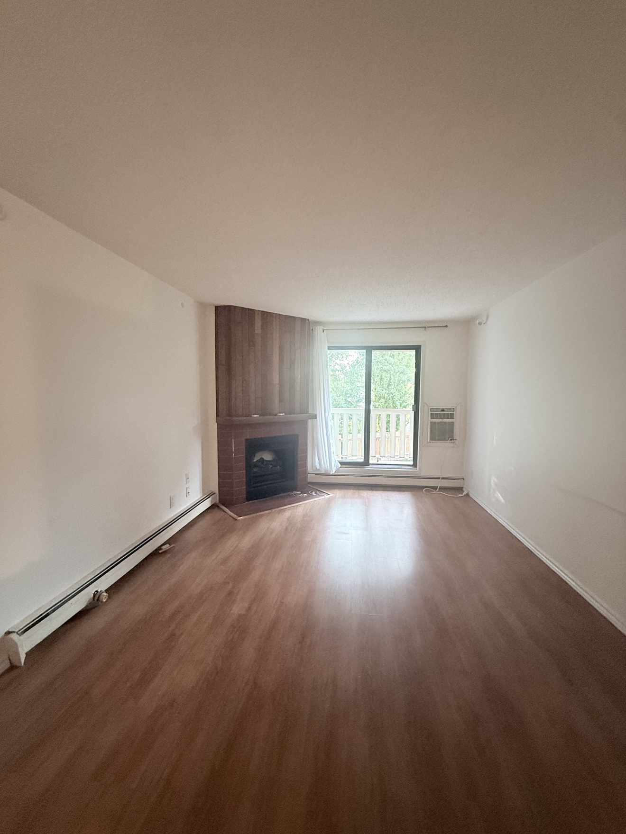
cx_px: 313
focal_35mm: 14
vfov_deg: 102.1
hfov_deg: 85.7
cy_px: 417
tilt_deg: -3.8
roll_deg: -0.1
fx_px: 338
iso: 500
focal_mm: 2.22
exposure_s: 1/60
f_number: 2.2
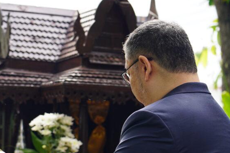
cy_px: 108
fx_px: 1227
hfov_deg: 10.7
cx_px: 108
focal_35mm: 192
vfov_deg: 7.2
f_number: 4.5
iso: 100
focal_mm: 105
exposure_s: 1/160
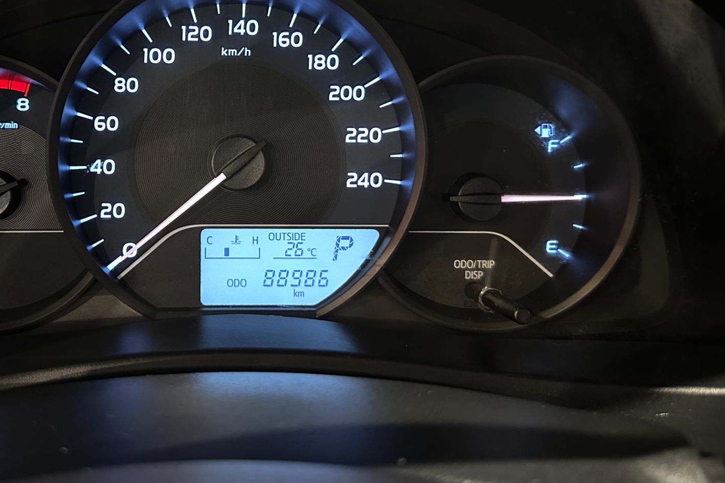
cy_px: 168
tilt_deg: -23.2
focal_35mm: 34
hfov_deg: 54.6
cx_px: 237
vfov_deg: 38.5
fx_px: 685
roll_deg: -0.2
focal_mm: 6.86
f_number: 1.78
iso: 2000
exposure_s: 1/17
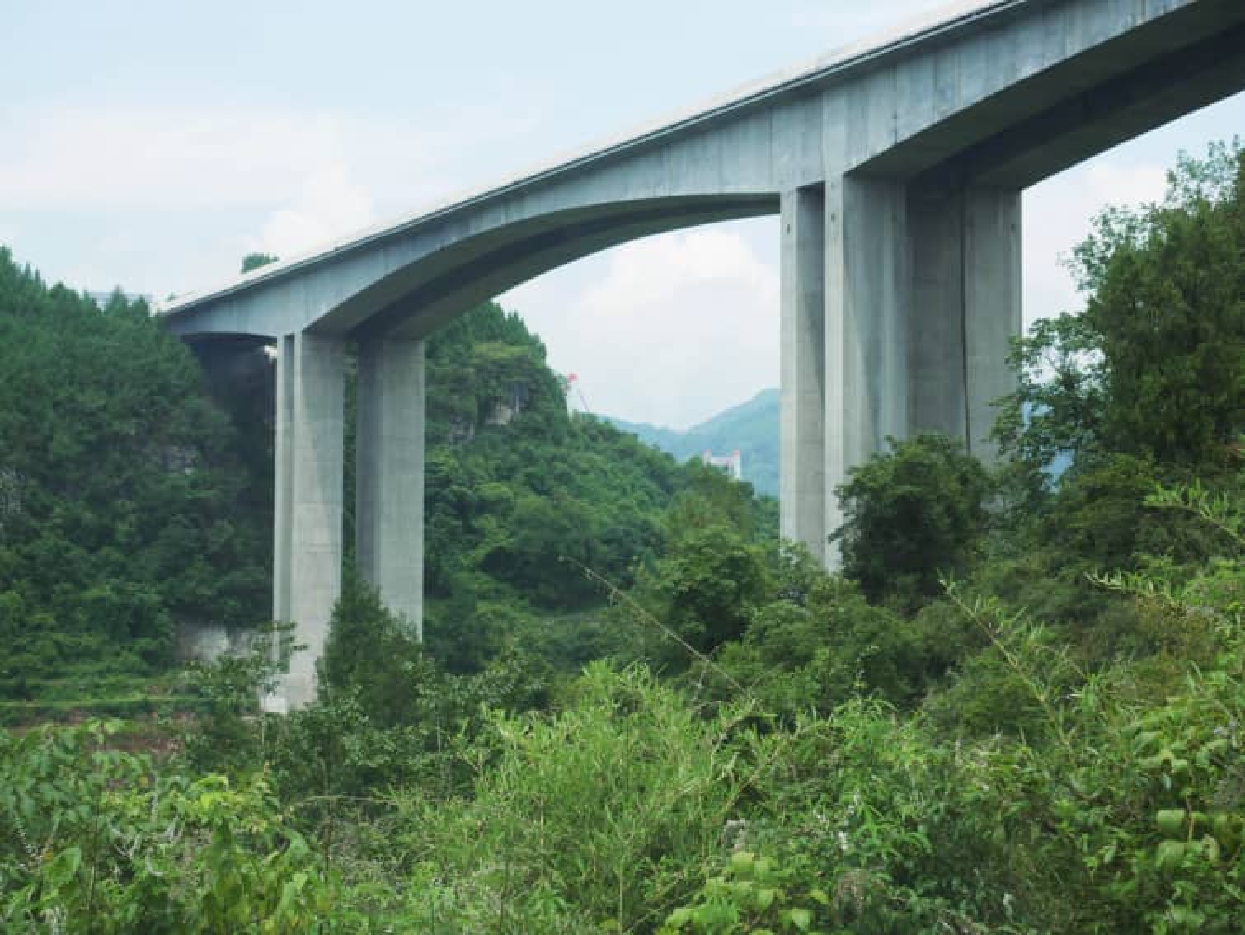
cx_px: 622
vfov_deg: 21.6
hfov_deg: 28.5
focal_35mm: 68
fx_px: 2447
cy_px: 468
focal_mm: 34
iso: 200
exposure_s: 1/250
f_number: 7.1
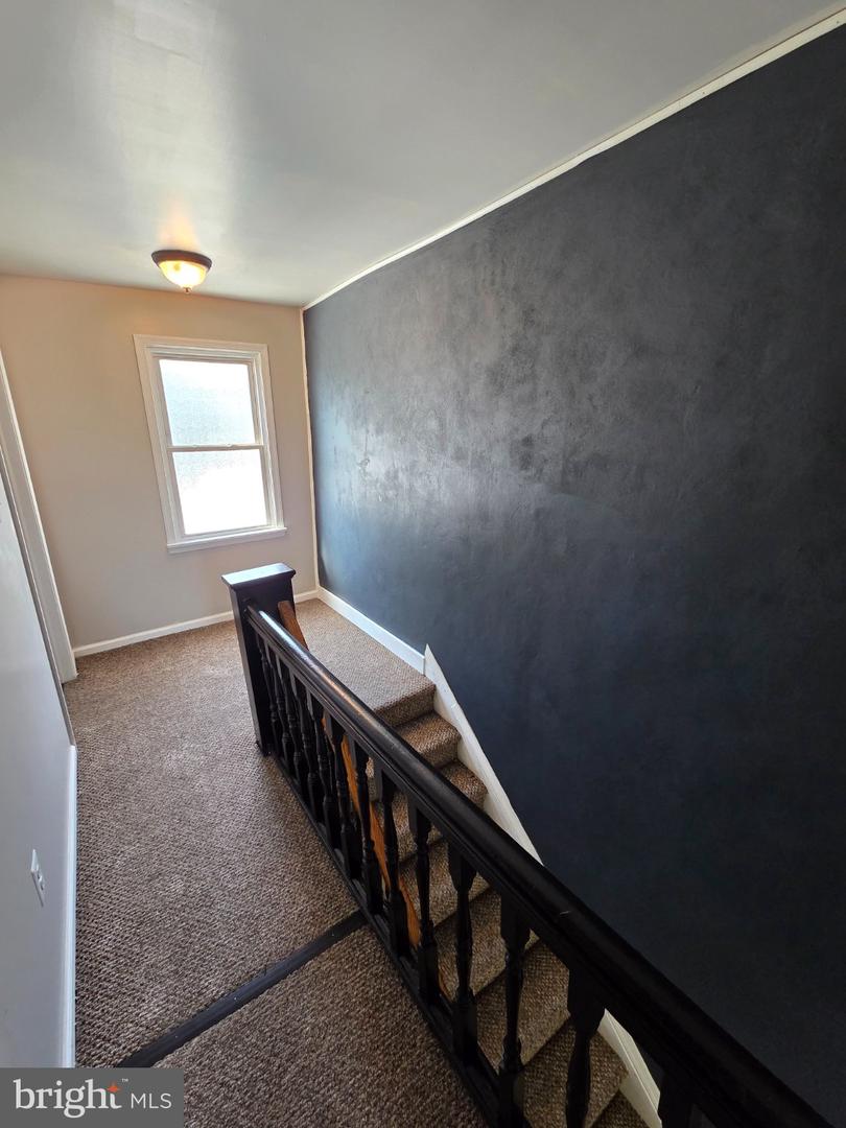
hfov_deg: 89.9
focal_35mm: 13
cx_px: 423
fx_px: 424
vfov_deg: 106.2
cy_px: 564
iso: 200
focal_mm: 2.2
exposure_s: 1/60
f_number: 2.2
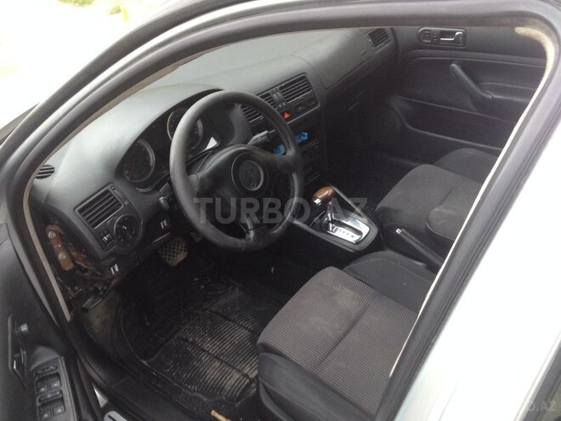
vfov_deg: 40.7
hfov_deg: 52.6
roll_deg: +8.4
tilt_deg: -35.7
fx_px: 567
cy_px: 210
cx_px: 280
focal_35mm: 35
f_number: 2.4
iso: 100
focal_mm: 4.28
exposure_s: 1/20
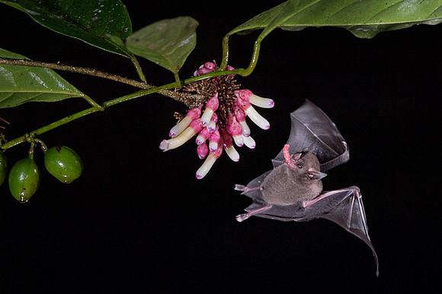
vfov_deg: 4.1
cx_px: 244
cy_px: 112
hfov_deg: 6.2
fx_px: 4074
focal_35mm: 332
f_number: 8
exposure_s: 1/250
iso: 500
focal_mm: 185
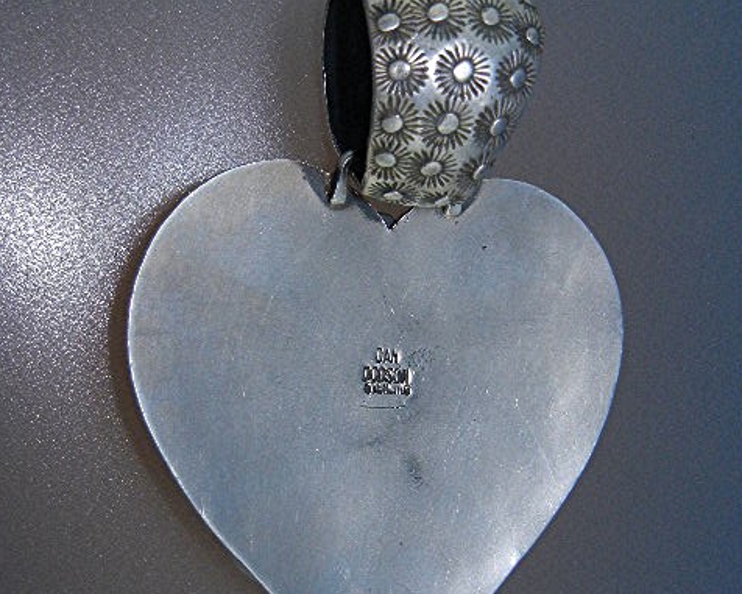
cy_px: 348
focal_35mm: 59
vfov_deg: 25.8
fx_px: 1296
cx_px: 371
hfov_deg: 32.0
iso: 438
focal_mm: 8.1
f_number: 7.6
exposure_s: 1/30
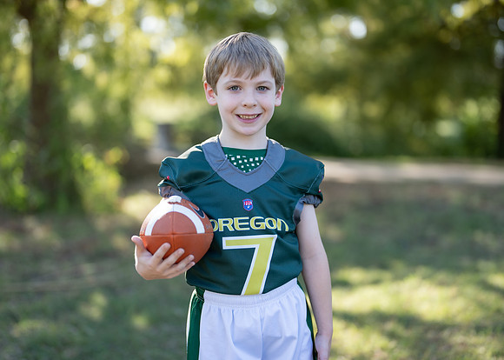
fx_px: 804
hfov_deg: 34.8
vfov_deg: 25.2
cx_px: 259
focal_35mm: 56
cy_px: 178
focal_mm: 50
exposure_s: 1/1250
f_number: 1.2
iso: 100
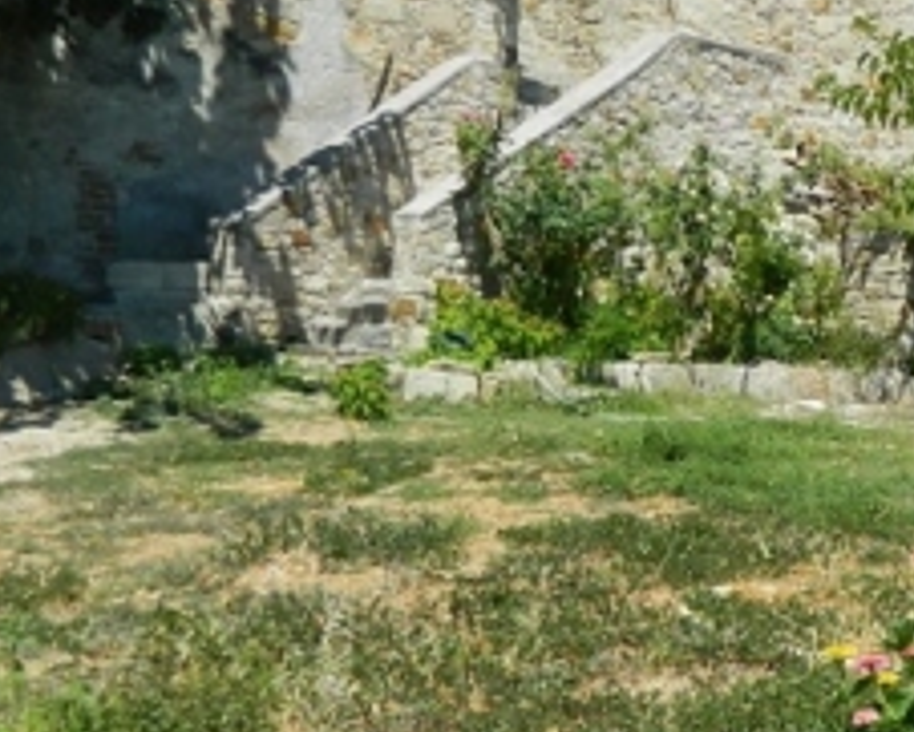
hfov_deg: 27.9
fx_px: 1705
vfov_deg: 24.1
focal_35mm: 63
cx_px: 954
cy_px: 263
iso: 80
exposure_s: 1/160
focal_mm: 4.5
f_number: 8.7
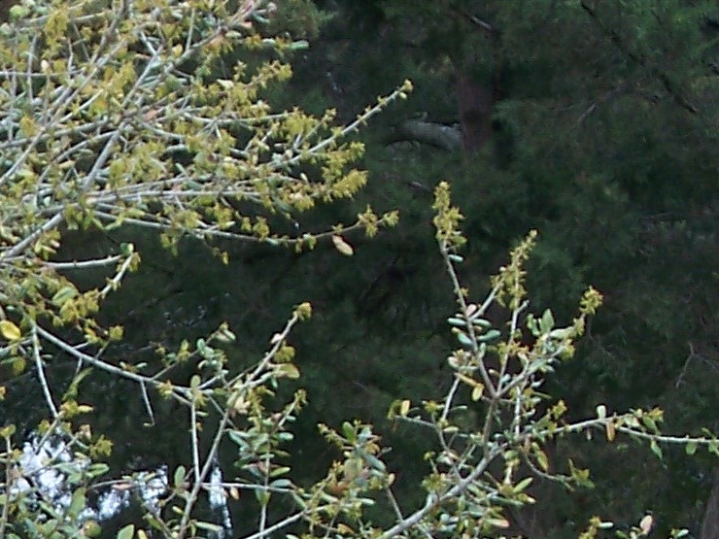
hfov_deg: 7.2
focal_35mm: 269
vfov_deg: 5.5
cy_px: 817
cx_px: -400
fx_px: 5587
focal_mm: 12.89
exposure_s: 1/80
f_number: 3.1
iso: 80
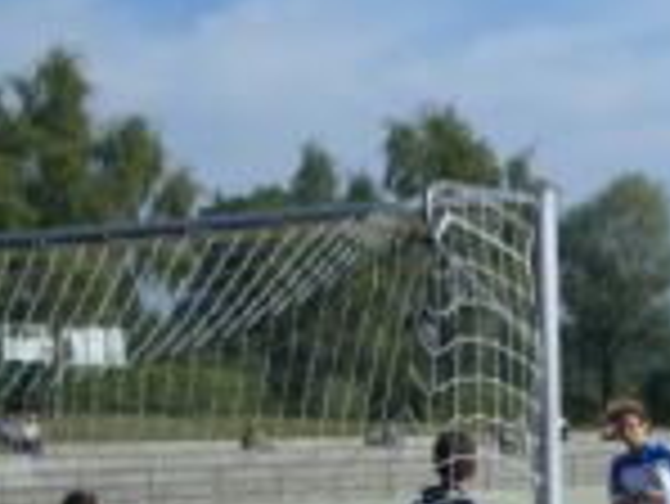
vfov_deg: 15.2
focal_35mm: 94
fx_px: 1821
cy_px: 590
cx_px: 607
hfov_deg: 20.4
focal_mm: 5.8
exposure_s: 1/800
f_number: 4.3
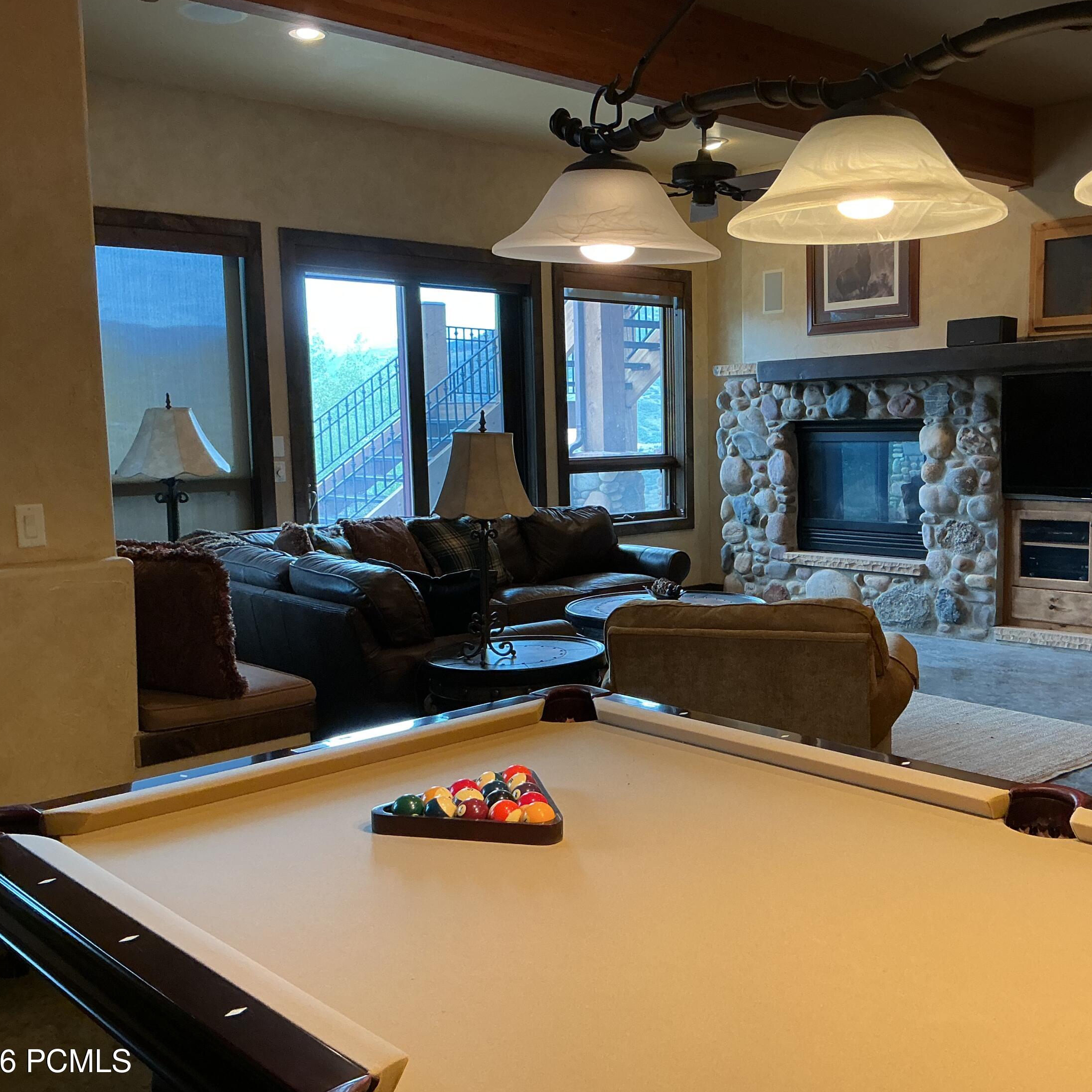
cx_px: 667
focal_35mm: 35
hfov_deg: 46.9
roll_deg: +1.4
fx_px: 1249
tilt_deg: -5.3
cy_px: 553
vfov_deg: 47.2
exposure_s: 1/60
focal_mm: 3
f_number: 1.8
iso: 80
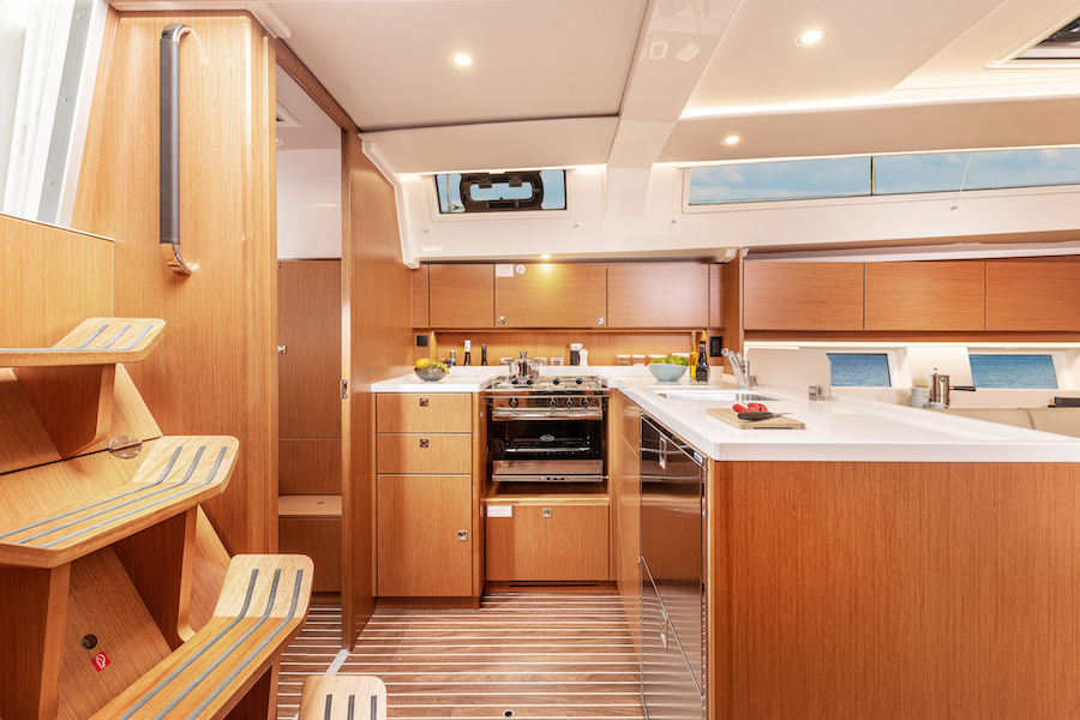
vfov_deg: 73.7
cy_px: 360
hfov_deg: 96.7
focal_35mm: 16
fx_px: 480
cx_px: 540
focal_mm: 16
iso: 100
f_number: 11
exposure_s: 1/2
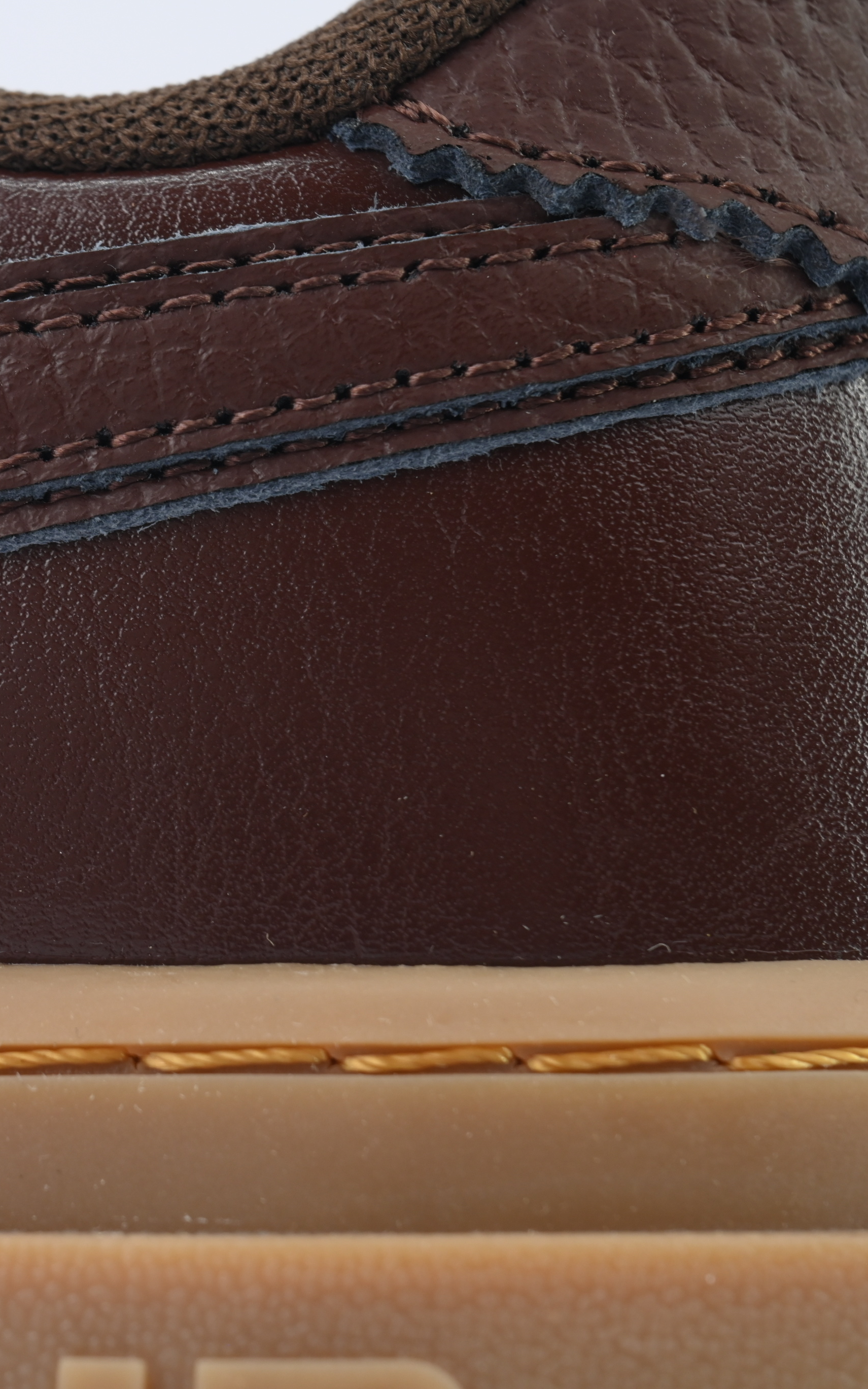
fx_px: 6397
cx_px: 9
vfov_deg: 12.4
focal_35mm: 169
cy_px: 693
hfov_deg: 7.7
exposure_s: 1/100
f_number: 10
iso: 400
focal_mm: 110
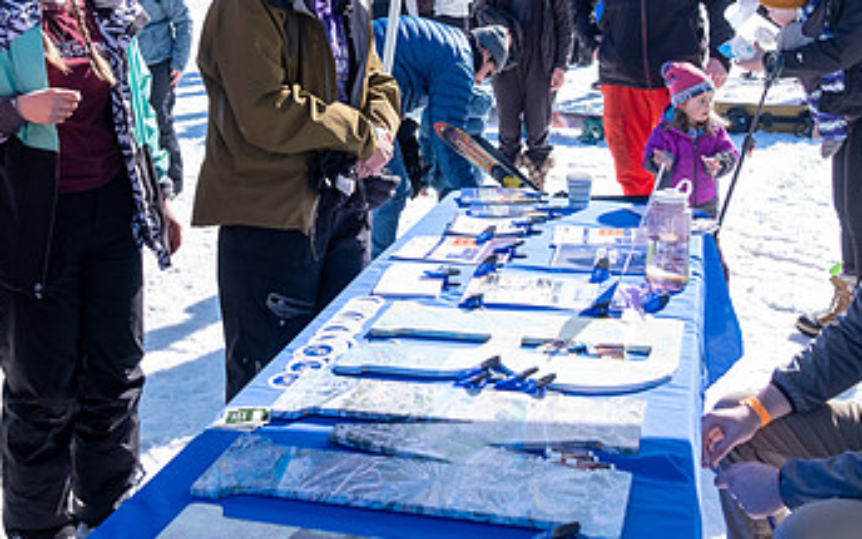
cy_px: 98
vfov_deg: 26.8
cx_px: 348
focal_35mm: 47
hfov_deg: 42.5
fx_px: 1104
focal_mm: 16
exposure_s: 1/1000
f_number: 4.5
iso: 320
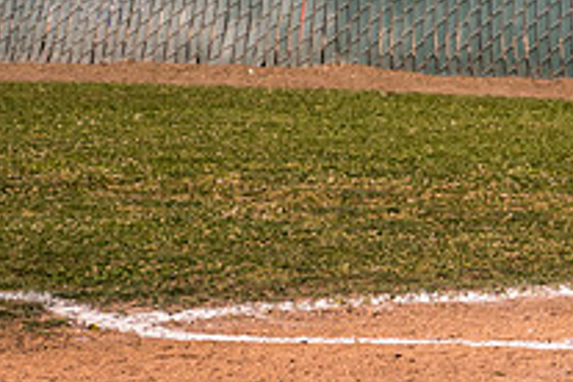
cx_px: 1033
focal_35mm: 452
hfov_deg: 4.5
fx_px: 7194
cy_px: -130
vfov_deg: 3.0
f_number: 4
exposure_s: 1/1000
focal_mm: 70
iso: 125
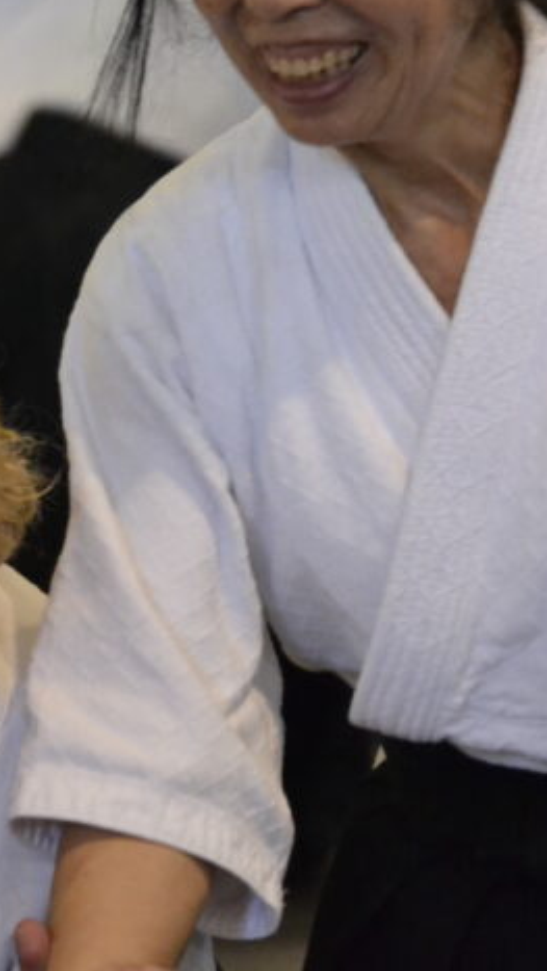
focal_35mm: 386
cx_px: 121
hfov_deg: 3.2
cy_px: 284
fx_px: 9944
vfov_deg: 5.6
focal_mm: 112
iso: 3200
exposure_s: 1/250
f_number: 4.8
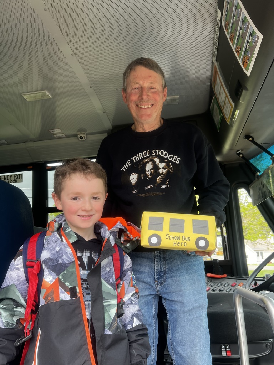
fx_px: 274
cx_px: 137
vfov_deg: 67.3
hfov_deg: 53.1
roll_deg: +3.0
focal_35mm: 26
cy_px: 182
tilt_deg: +15.3
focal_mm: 5.7
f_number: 1.5
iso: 50
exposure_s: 1/452
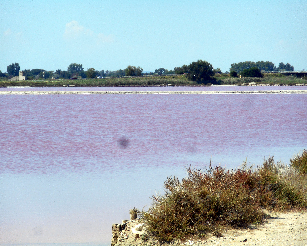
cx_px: 148
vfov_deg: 7.4
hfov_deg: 9.2
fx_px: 1899
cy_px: 123
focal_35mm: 209
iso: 80
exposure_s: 1/400
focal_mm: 36
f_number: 6.6
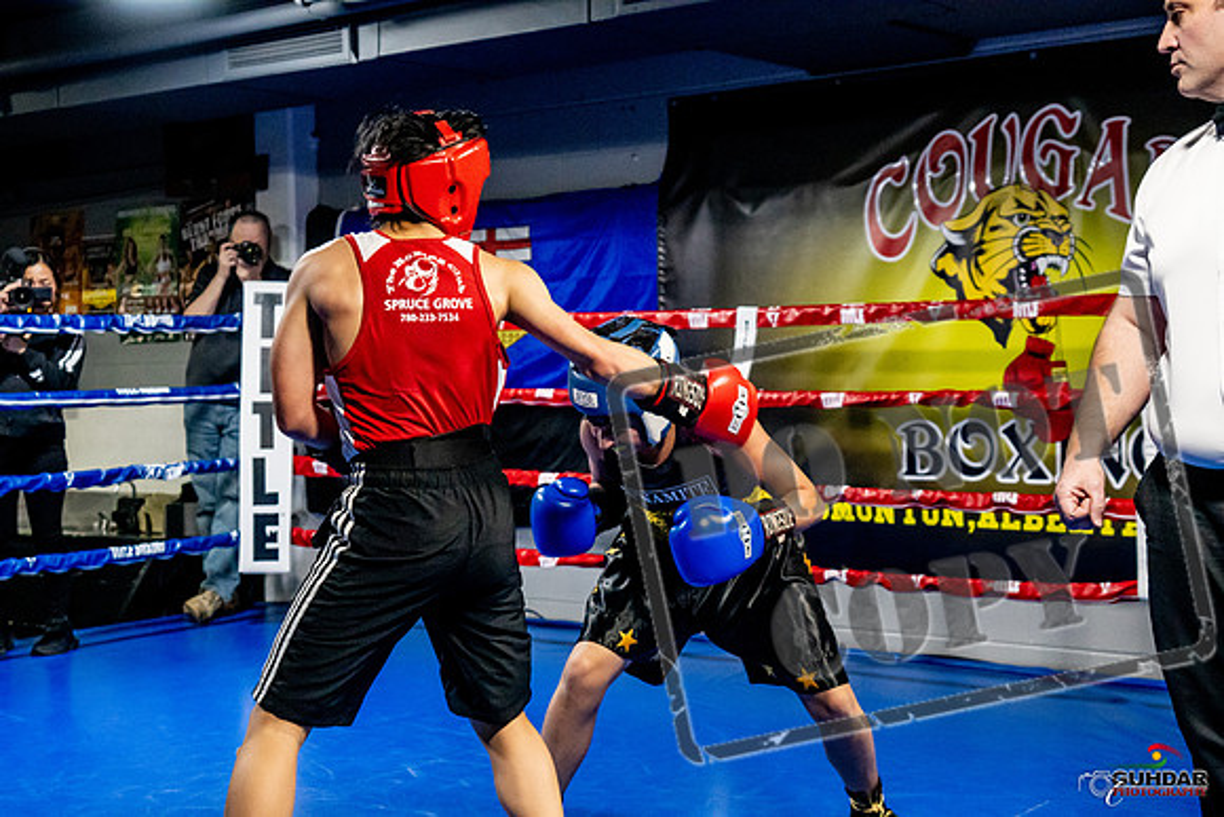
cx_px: 612
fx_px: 1768
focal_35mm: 52
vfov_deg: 26.0
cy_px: 408
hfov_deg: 38.2
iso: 5000
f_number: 2.8
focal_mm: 35
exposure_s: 1/800
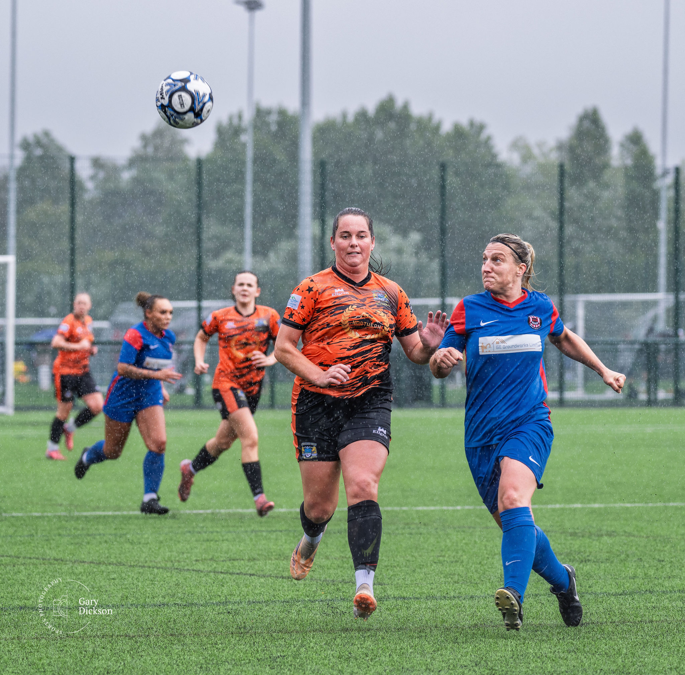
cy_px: 298
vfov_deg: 6.9
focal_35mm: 253
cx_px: 340
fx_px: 5611
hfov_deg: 7.0
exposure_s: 1/1000
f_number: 4.8
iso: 320
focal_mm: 165
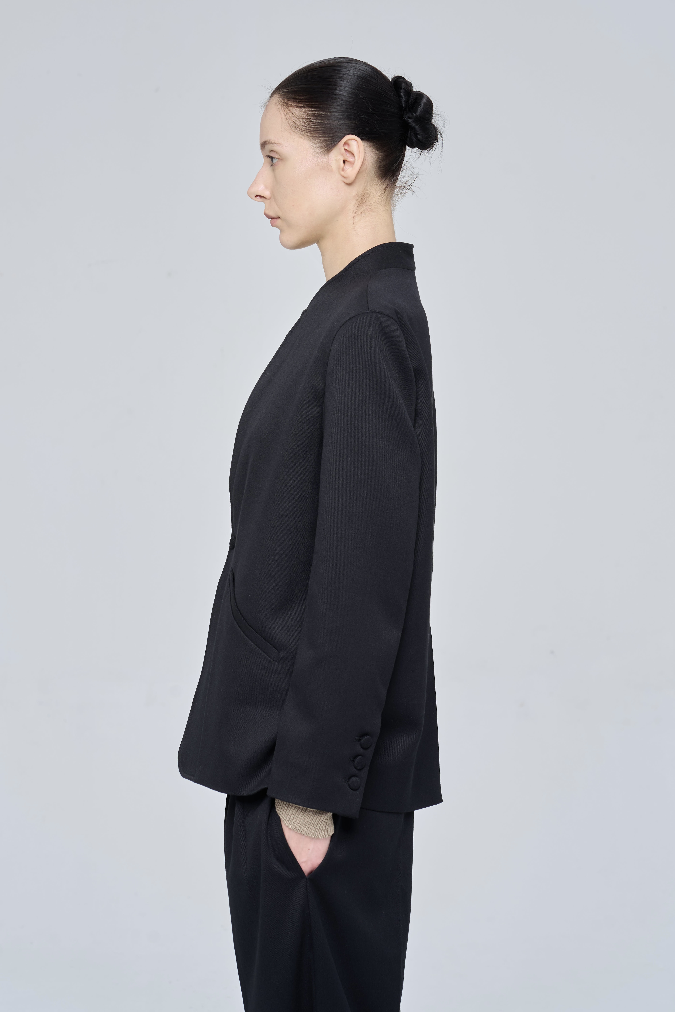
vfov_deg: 23.9
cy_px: 506
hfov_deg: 16.1
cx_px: 338
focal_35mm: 85
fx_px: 2390
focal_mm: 85
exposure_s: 1/125
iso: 200
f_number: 8
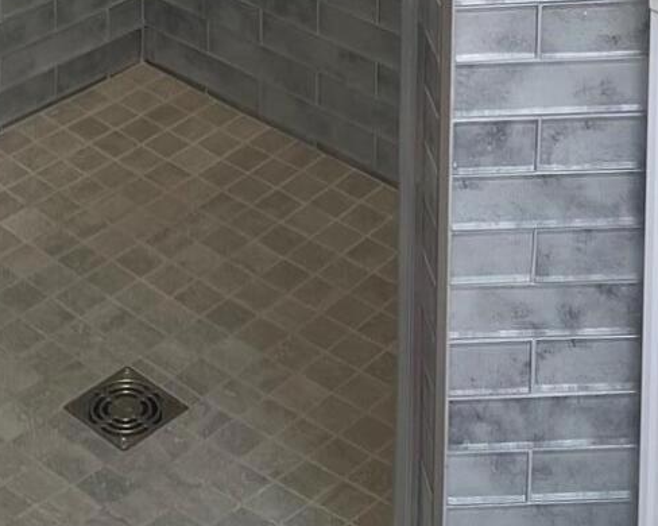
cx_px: 196
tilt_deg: -8.5
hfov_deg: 18.4
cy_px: -672
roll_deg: -0.4
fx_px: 2025
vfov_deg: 12.3
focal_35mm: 104
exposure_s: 1/120
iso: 64
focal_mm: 5.1
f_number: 1.6
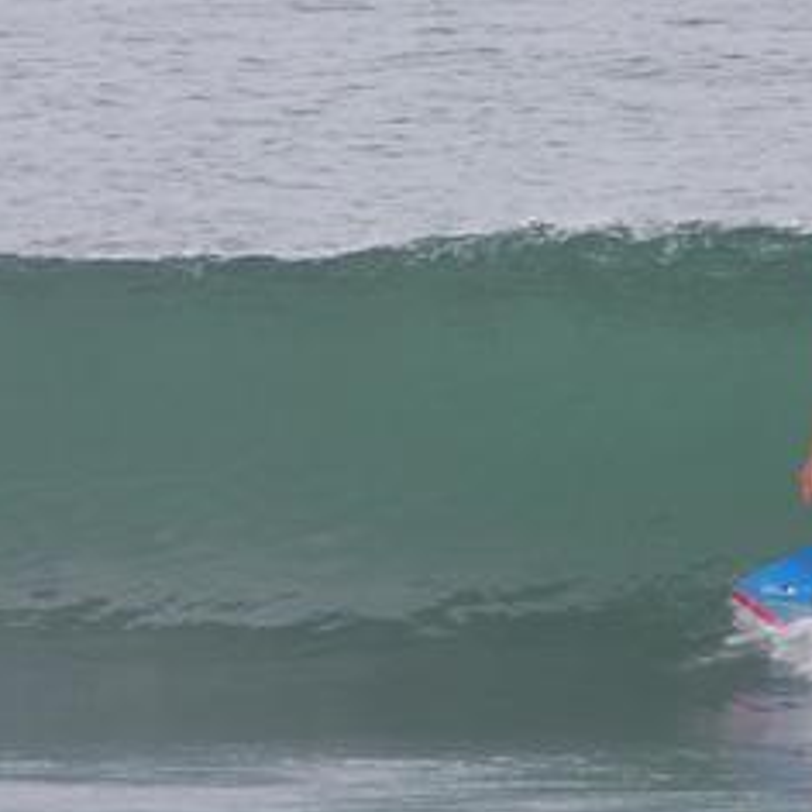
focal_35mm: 755
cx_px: 631
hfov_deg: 2.3
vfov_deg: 2.3
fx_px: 20037
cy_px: 430
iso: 80
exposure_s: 1/640
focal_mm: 60.8
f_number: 3.6
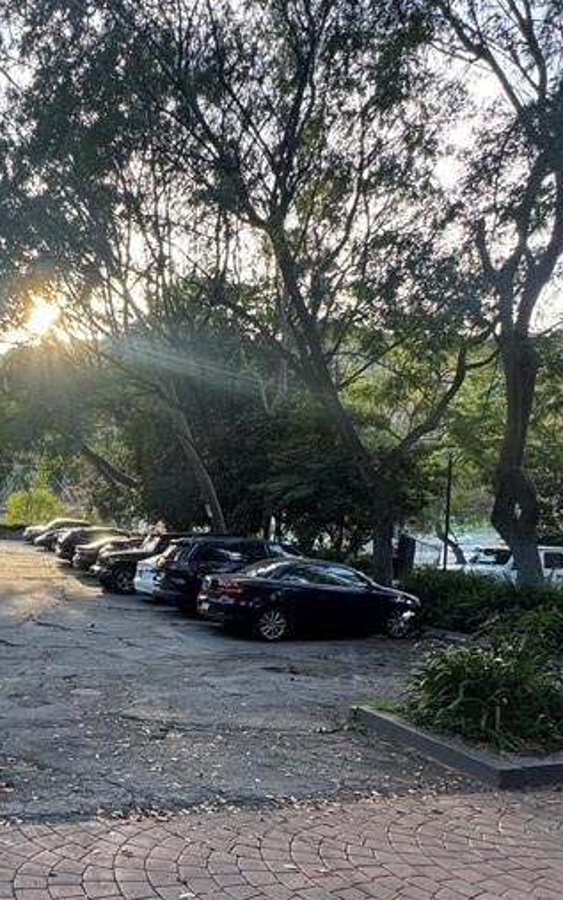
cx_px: 139
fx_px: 736
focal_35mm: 30
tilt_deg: -6.1
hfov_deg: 40.6
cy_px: 579
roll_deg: -0.4
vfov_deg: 61.8
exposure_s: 1/99
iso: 64
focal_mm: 2.22
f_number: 2.2
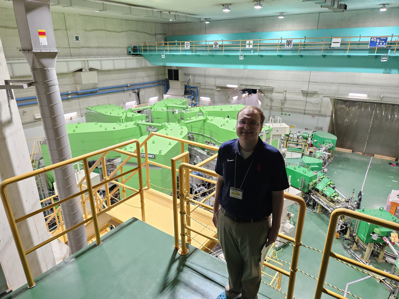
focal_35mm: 23
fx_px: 265
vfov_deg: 58.9
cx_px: 200
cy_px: 150
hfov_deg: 73.9
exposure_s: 1/120
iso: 800
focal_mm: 5.4
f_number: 1.8
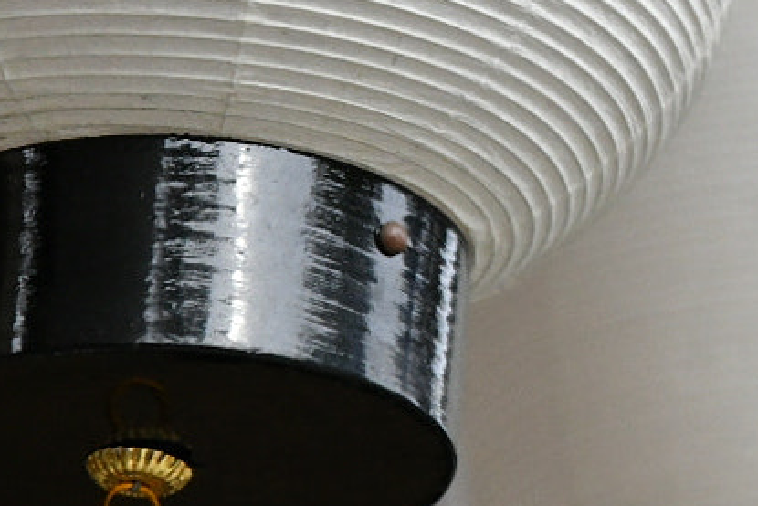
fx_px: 5687
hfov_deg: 7.5
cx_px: 1220
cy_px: -56
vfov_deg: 5.1
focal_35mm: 270
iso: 2800
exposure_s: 1/8000
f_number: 2.8
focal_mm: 70
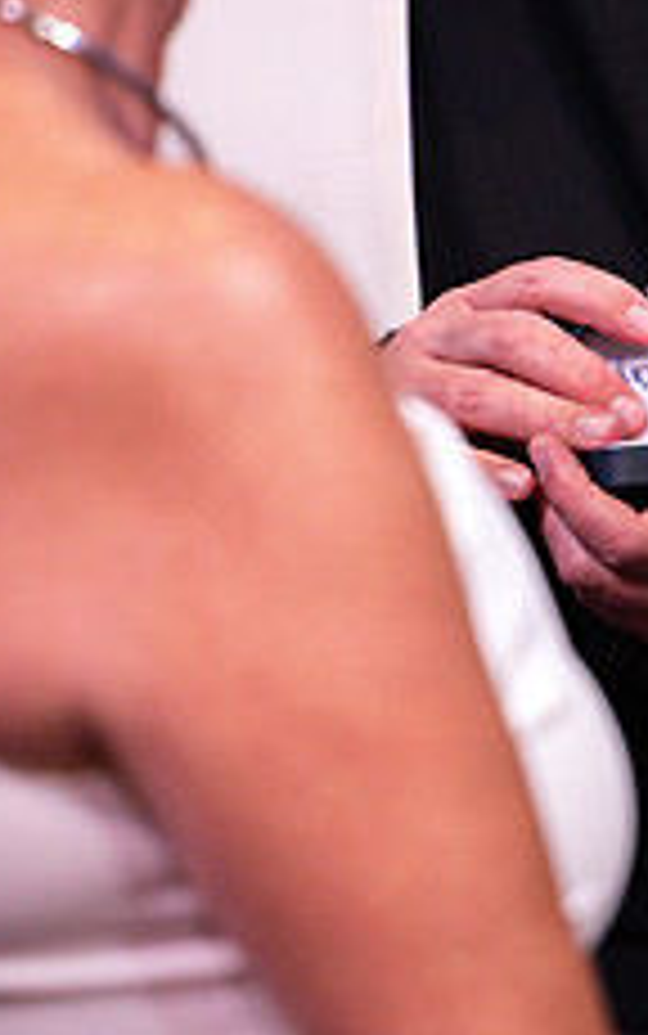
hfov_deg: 2.6
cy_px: 434
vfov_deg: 4.1
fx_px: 14534
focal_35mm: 515
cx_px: 666
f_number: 2.8
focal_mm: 200
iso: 800
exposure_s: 1/200
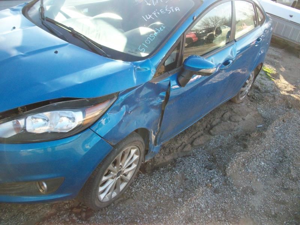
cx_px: 150
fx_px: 303
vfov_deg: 40.7
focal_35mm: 35
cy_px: 112
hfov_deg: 52.6
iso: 323
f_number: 3.1
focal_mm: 6.3
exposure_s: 1/500
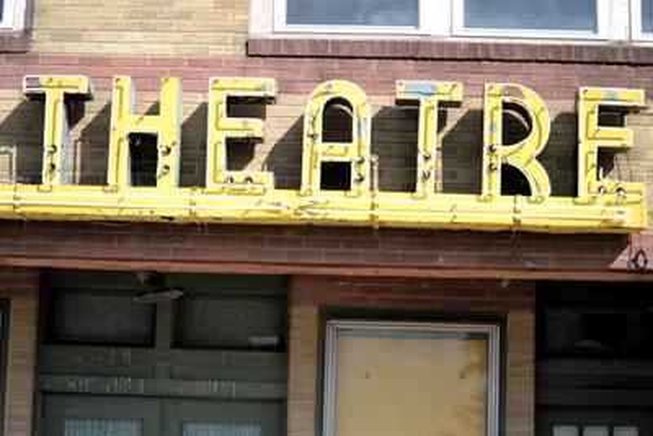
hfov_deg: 24.6
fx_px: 1497
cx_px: 326
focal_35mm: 82
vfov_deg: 16.6
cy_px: 218
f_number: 5
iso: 400
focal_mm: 55
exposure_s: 1/1000
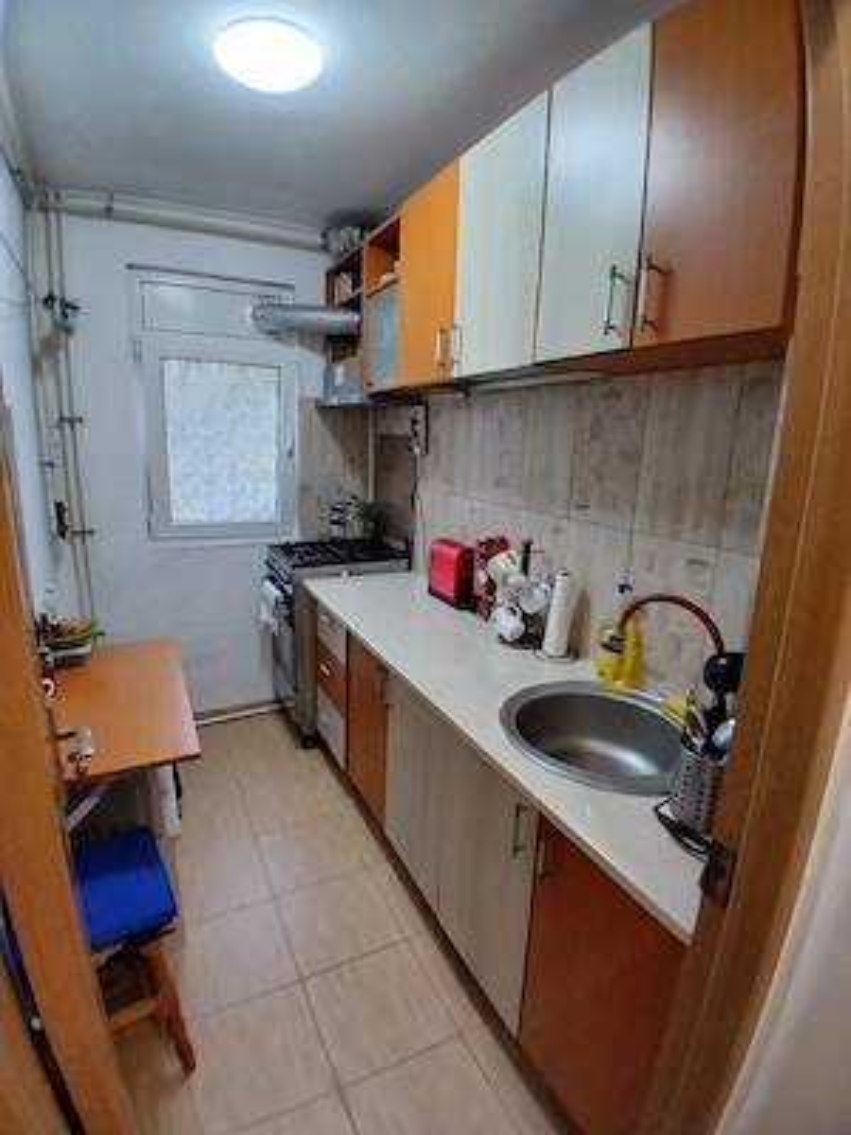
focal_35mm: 17
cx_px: 426
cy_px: 568
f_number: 2.2
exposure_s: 1/33.3
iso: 200
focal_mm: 1.4
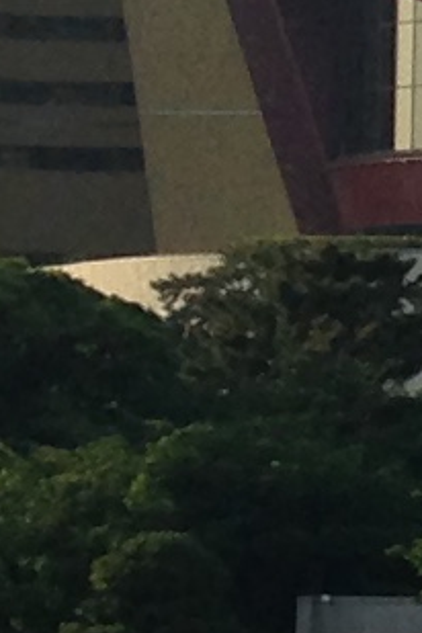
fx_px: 6382
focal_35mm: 363
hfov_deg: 3.5
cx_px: 2075
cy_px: 492
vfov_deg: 5.7
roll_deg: -1.5
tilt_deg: +1.7
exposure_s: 1/889
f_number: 2.4
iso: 50
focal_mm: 4.12
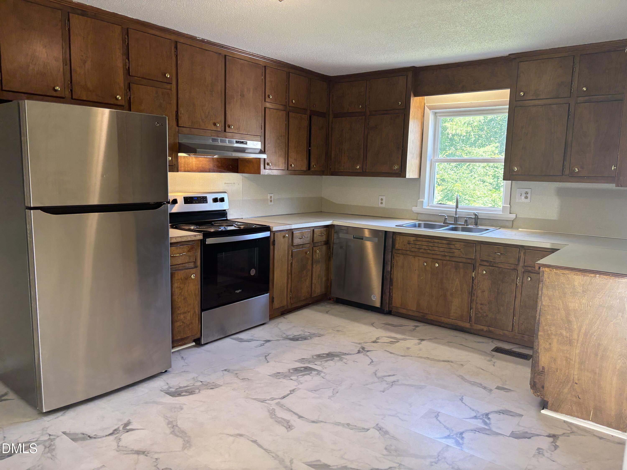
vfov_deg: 53.1
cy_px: 235
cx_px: 314
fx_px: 471
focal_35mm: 26
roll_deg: -1.6
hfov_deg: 67.3
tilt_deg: -8.7
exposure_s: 1/60
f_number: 1.6
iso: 100
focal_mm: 5.96
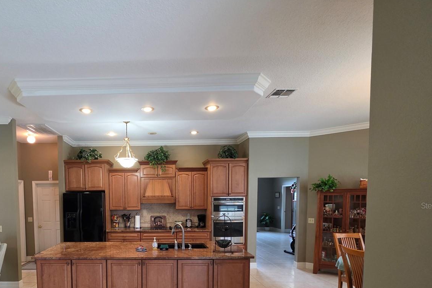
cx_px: 154
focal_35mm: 19
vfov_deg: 61.9
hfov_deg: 84.7
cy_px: 205
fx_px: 228
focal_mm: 2.2
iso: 250
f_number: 1.9
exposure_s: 1/60
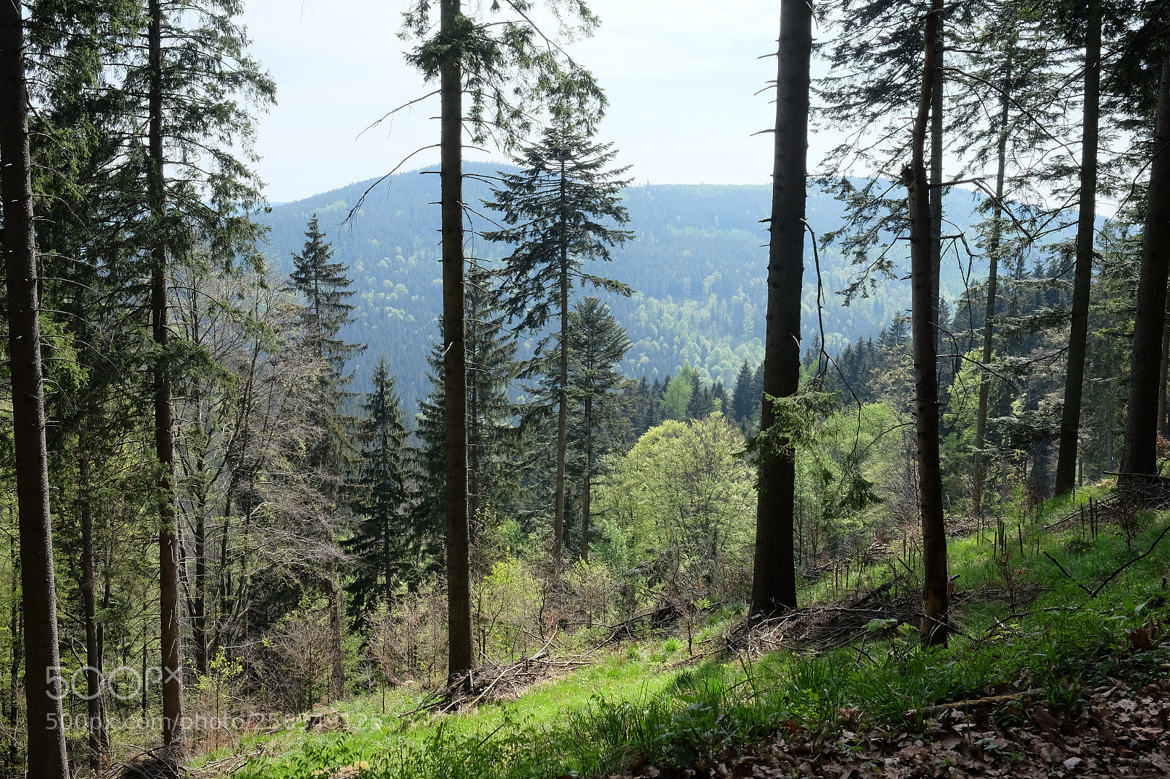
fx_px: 1137
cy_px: 390
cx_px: 585
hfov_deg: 54.4
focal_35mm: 35
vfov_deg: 37.8
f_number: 8
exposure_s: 1/450
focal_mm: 23
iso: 800
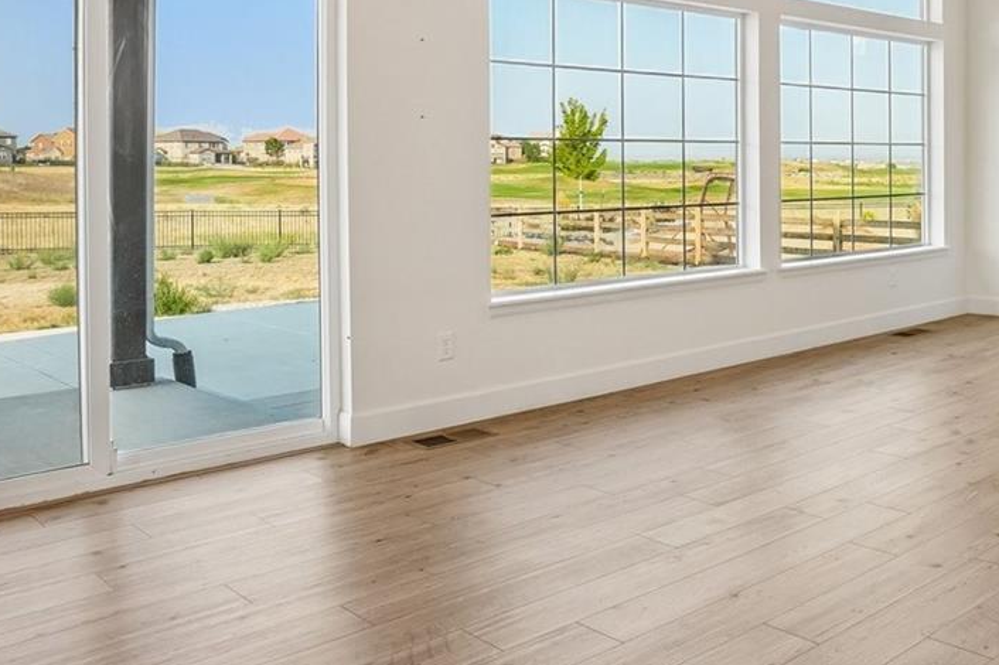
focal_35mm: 34
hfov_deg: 51.8
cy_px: 161
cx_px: 819
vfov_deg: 37.8
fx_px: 943
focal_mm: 10
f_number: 8
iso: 400
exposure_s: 1/125
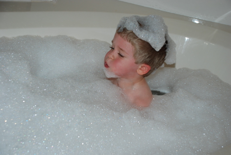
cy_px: 78
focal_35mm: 57
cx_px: 116
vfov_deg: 23.8
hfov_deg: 35.0
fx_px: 366
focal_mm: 38
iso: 200
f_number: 4.5
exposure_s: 1/60
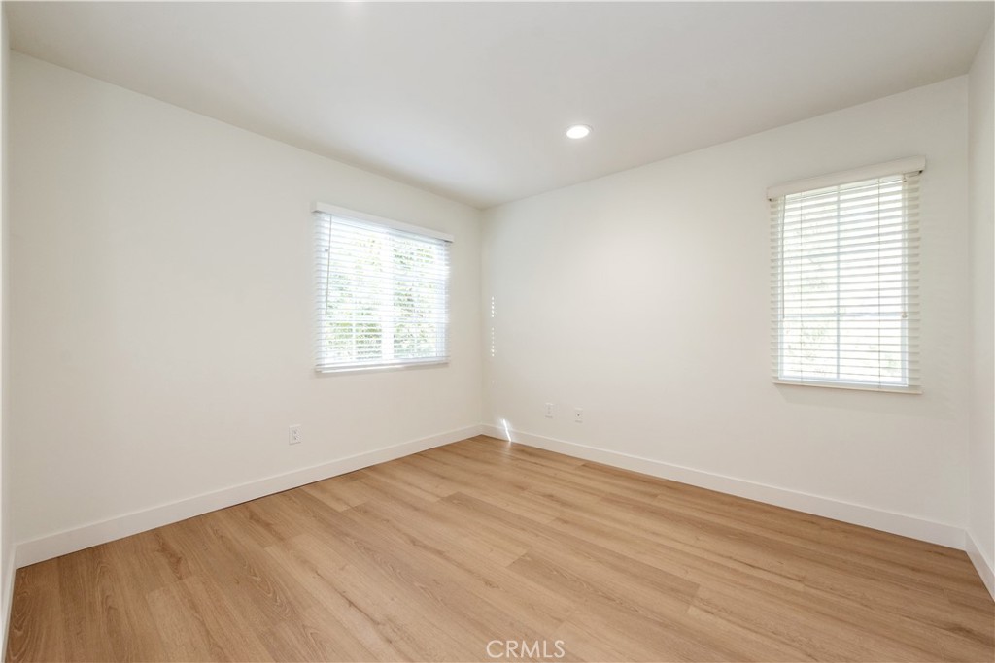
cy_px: 332
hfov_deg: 104.2
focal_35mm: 14
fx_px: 387
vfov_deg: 81.2
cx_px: 498
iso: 800
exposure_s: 1/125
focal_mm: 14
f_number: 5.6
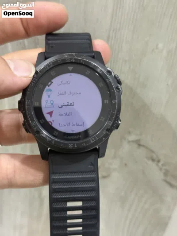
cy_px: 118
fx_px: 327
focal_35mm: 48
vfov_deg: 39.6
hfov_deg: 30.3
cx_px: 88
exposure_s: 1/43
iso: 250
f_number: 1.78
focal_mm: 6.76
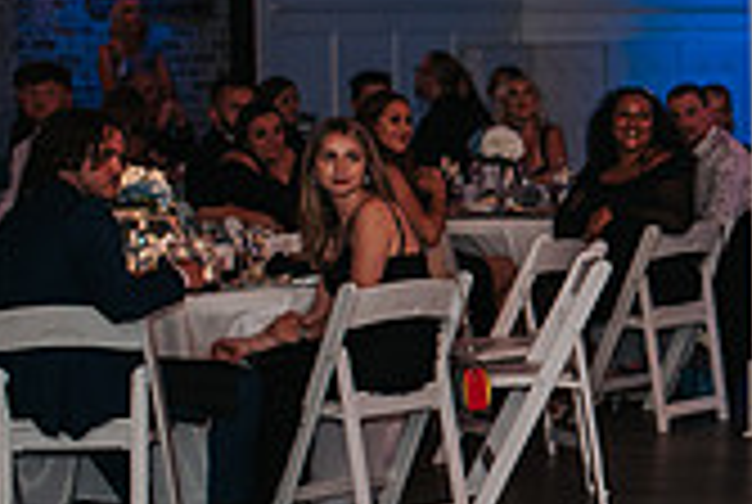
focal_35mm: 129
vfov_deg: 10.7
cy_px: 304
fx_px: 2699
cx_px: 1193
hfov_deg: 14.6
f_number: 2.8
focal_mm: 35
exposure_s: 1/200
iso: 1000
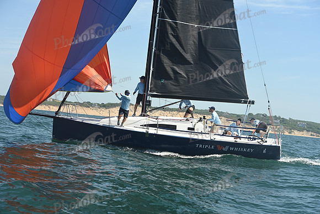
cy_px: 107
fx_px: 622
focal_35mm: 70
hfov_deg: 28.8
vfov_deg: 19.5
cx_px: 160
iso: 320
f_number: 7.1
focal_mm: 70
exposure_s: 1/1000
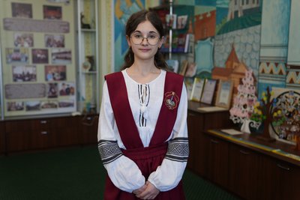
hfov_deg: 46.4
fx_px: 350
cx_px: 150
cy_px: 100
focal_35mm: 42
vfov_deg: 31.9
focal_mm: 42
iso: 160
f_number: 2.8
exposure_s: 1/125
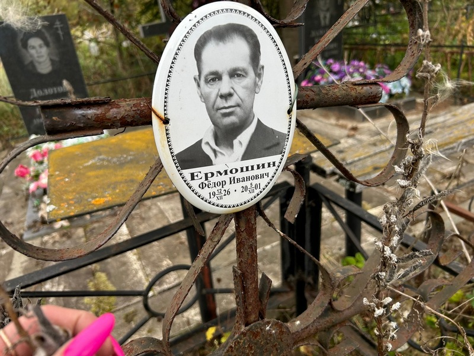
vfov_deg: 53.1
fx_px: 356
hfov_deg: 67.3
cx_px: 237
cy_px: 178
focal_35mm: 26
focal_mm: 5.7
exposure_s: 1/310
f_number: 1.5
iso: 50
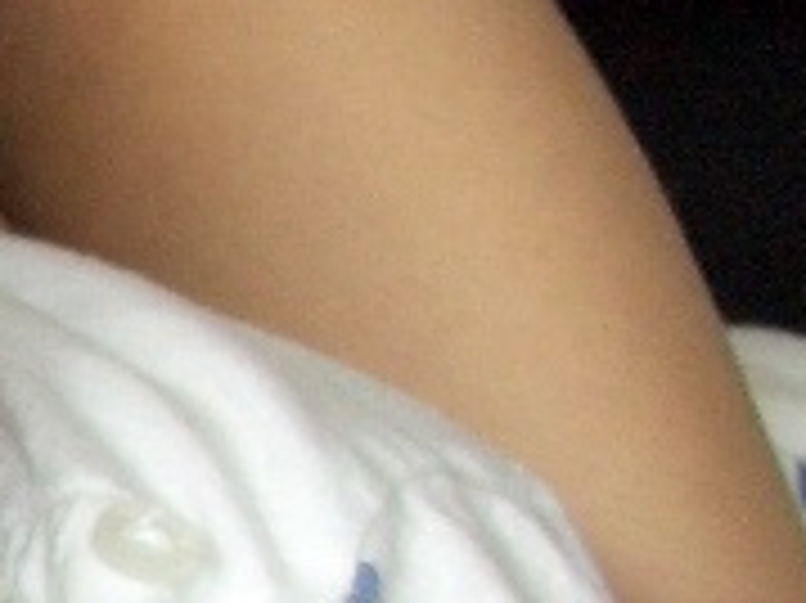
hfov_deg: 7.3
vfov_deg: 6.2
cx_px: -1698
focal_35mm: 236
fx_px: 5491
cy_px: 864
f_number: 2.8
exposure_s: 1/60
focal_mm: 7.1
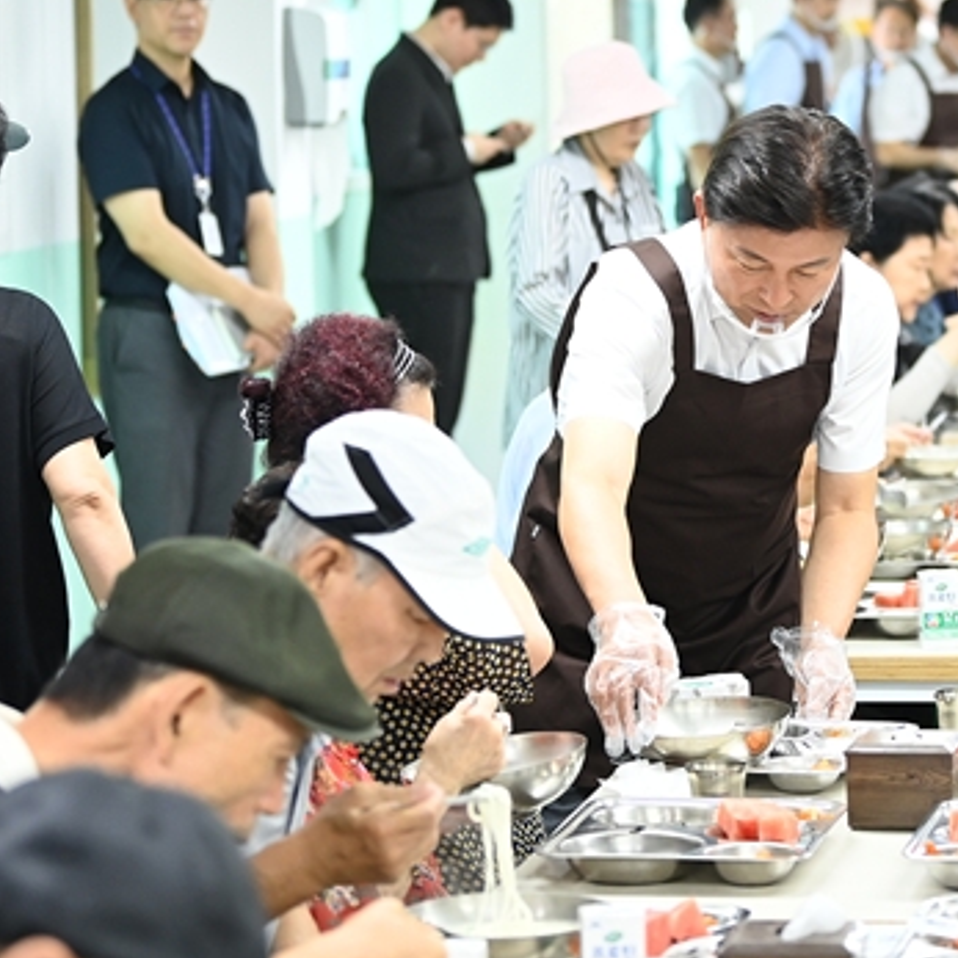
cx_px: 707
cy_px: 438
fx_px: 3757
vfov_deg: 14.5
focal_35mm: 120
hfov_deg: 14.5
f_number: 2.8
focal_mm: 70
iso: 2500
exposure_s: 1/320
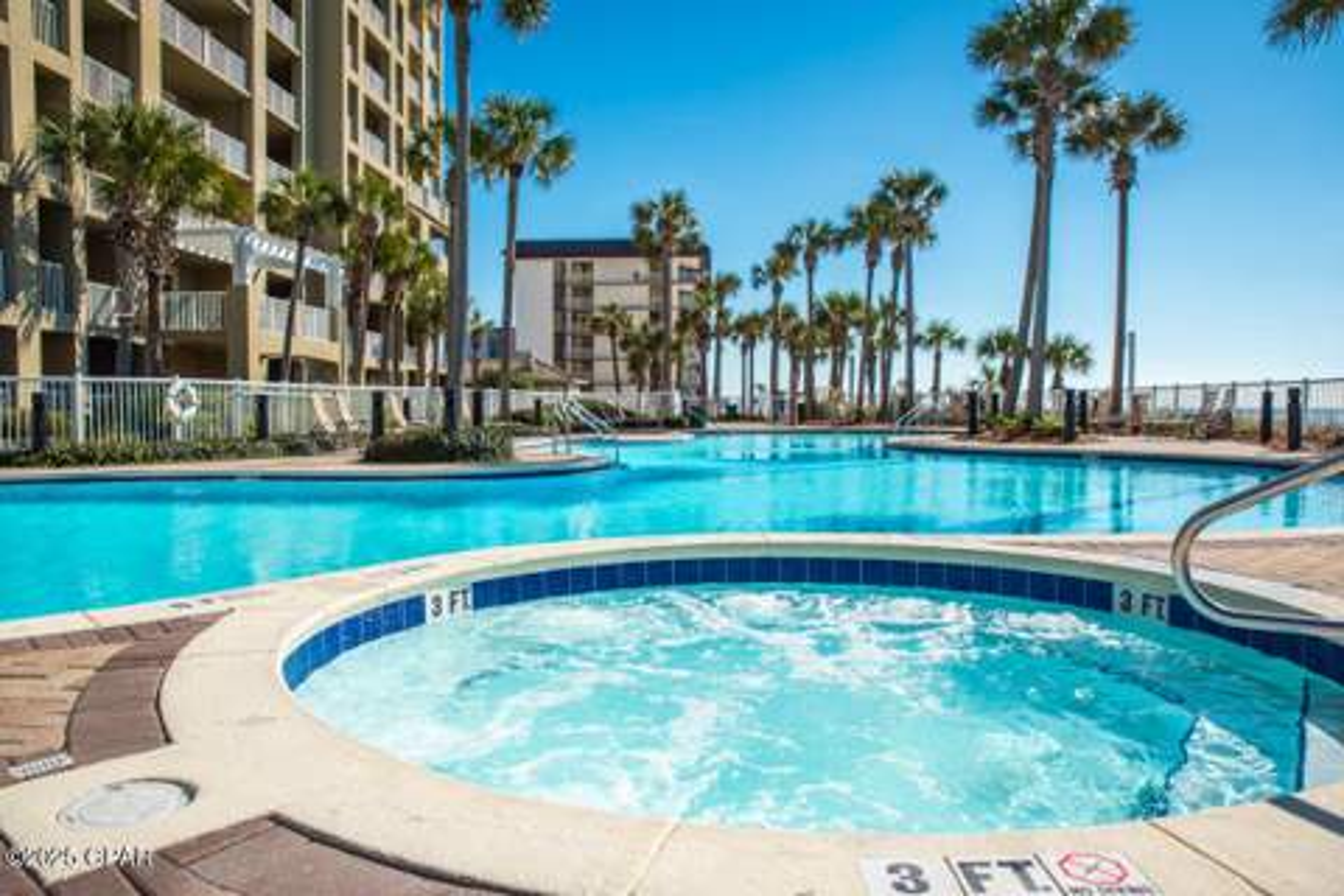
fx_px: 933
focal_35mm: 25
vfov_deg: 51.3
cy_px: 448
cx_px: 672
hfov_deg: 71.5
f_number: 6.3
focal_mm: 24
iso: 100
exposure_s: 1/3200
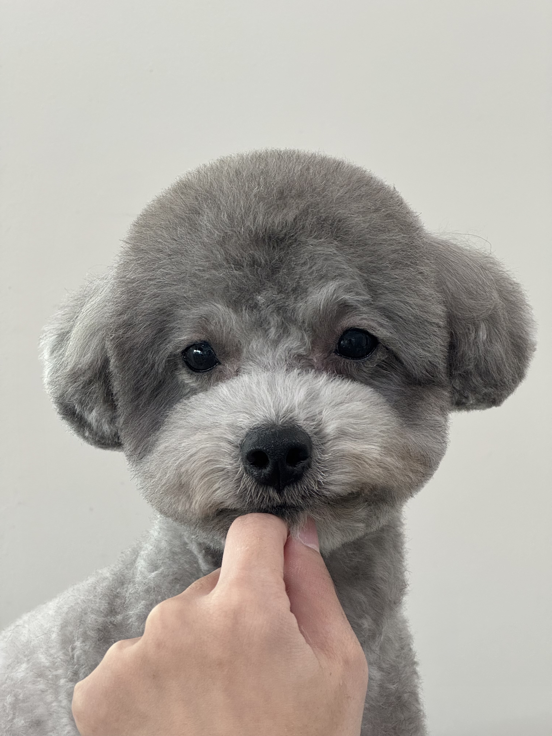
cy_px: 368
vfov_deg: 25.3
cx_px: 276
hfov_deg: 19.1
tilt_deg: -14.4
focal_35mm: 77
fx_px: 1637
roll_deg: +1.9
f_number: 2.8
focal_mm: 9
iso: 200
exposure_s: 1/120
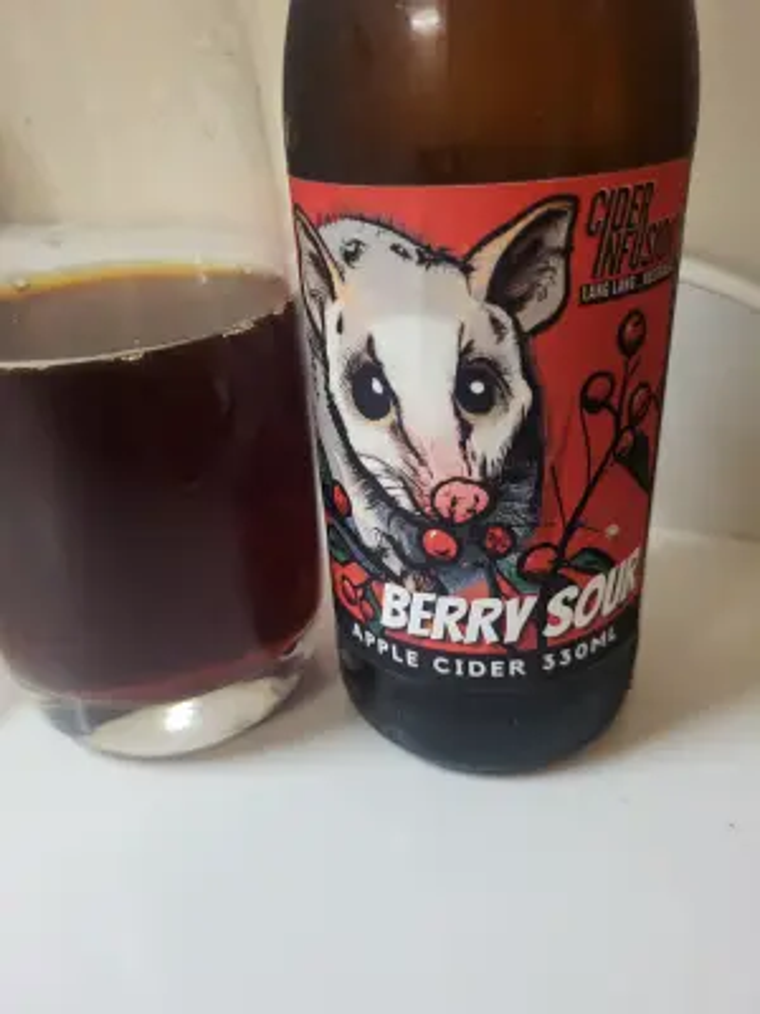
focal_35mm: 26
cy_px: 507
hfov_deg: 53.1
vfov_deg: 67.3
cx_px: 380
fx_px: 761
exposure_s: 1/50
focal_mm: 5.4
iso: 500
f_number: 1.8
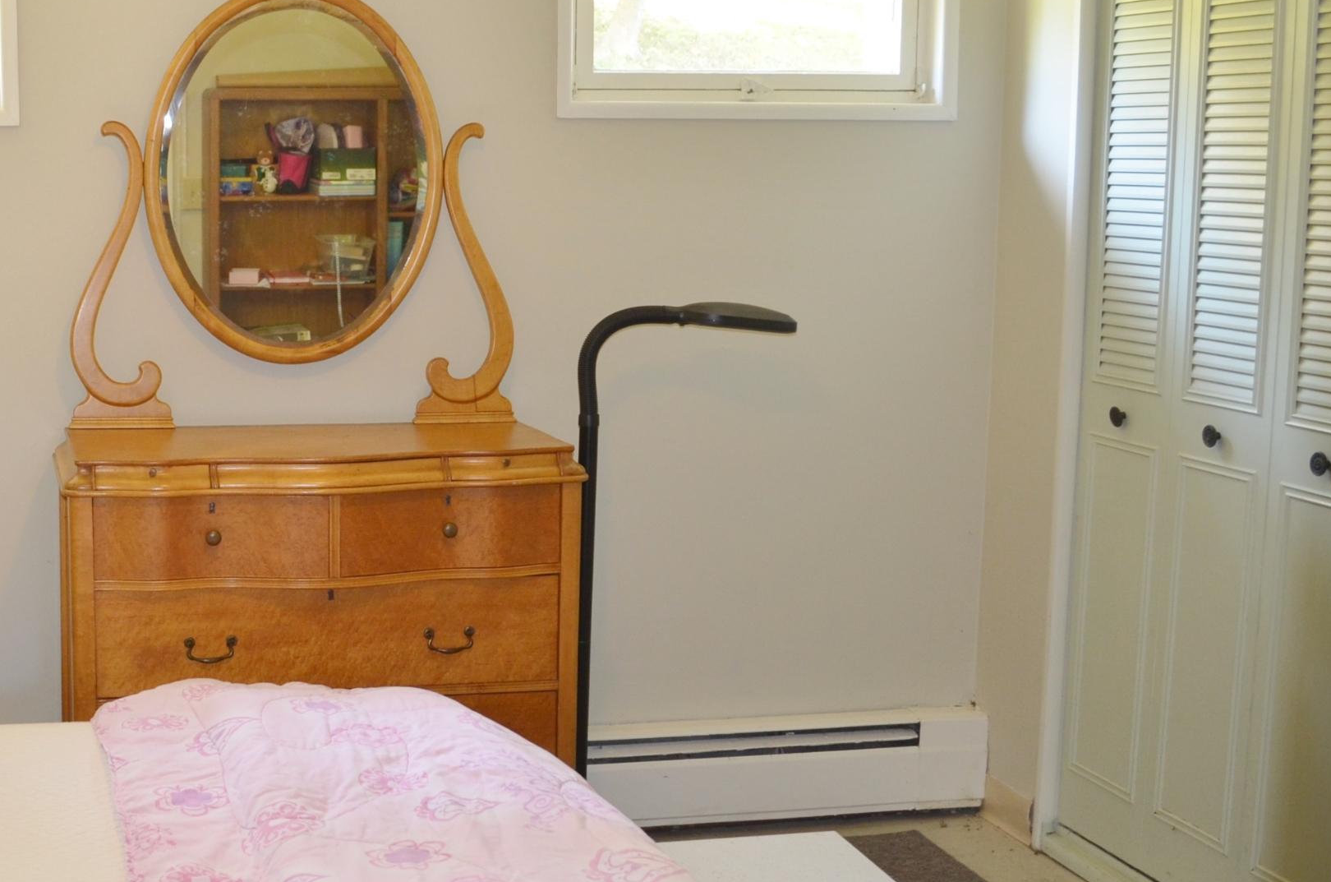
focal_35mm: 50
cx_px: 246
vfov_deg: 26.9
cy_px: 425
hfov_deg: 38.1
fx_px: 1845
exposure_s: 1/25
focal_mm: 18
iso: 400
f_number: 3.5
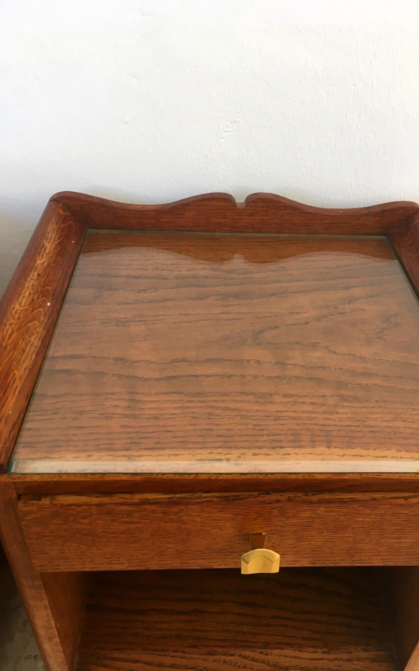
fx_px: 566
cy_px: 335
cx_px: 243
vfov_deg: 61.2
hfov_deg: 40.5
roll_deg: -2.2
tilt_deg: -37.4
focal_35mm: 31
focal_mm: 4.15
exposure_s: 1/33
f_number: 2.2
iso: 40
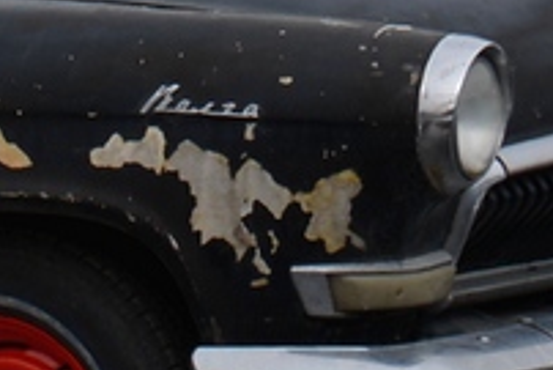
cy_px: 307
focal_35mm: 289
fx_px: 4442
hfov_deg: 6.6
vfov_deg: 4.8
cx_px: -960
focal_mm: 26
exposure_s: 1/250
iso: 110
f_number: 8
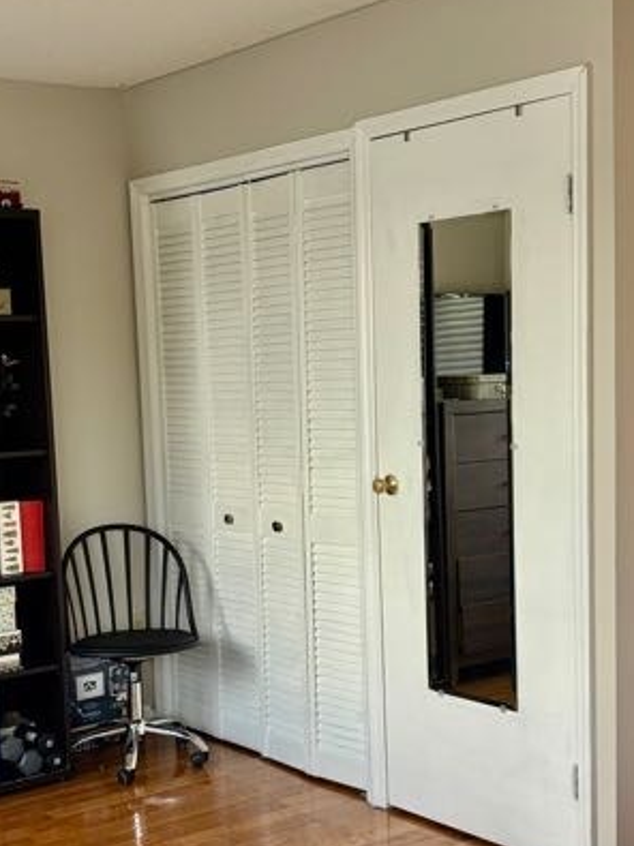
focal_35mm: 55
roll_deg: +1.9
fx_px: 1344
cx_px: 256
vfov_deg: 34.8
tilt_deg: -5.9
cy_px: 525
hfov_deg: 26.5
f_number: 1.6
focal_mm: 5.96
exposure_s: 1/60
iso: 100
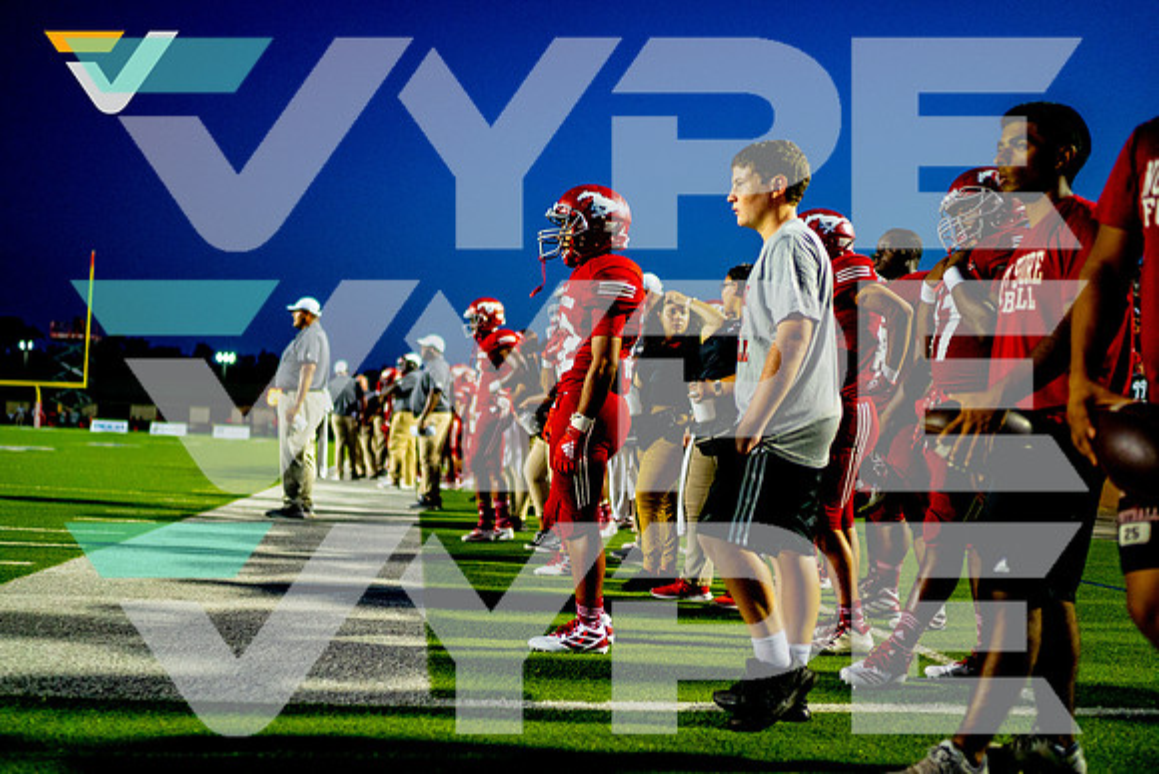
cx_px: 560
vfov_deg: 36.7
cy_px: 374
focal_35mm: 36
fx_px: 1164
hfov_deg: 52.9
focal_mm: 35
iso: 2000
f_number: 1.4
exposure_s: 1/1600
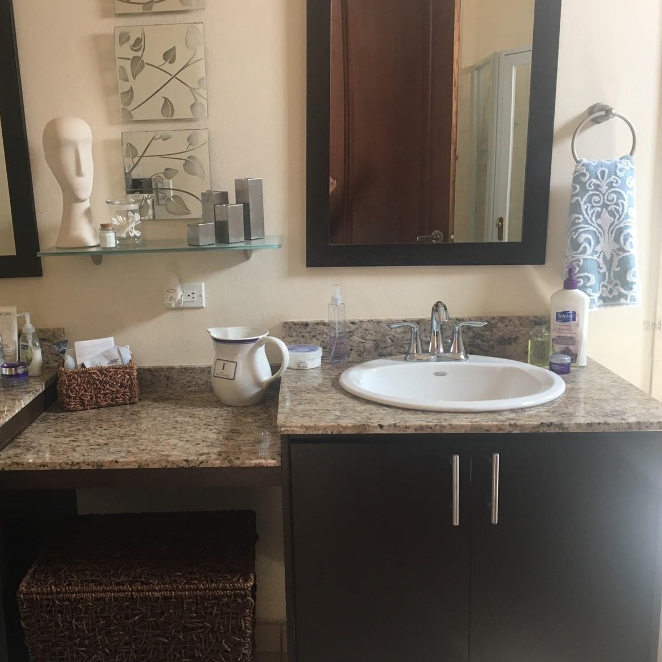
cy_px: 325
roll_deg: +2.2
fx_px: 757
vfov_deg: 47.2
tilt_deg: -10.6
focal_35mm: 35
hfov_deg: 46.8
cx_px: 245
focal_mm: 4.15
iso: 80
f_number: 2.2
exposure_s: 1/30
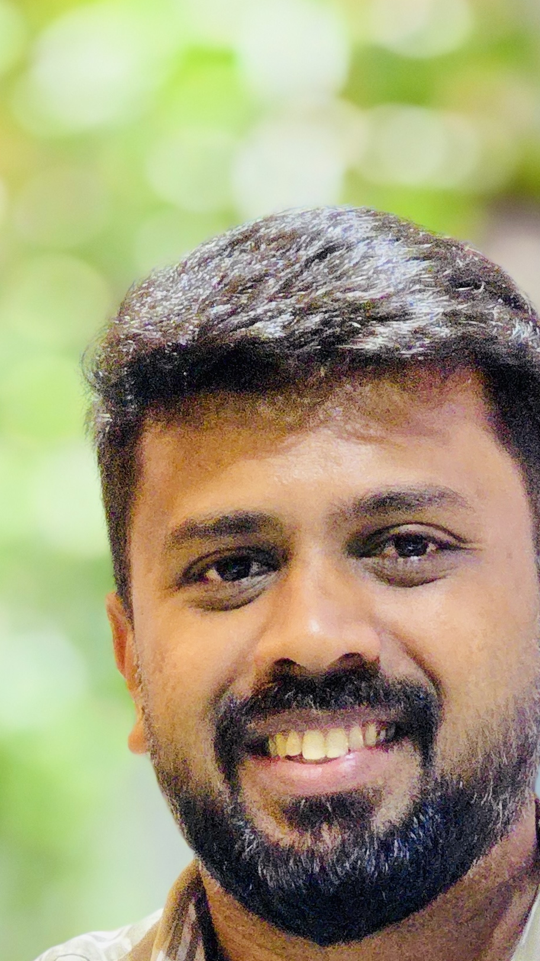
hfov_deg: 3.9
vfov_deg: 6.9
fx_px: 7868
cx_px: 338
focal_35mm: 309
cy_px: 1077
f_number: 3.4
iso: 1600
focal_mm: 18.6
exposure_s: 1/33.3
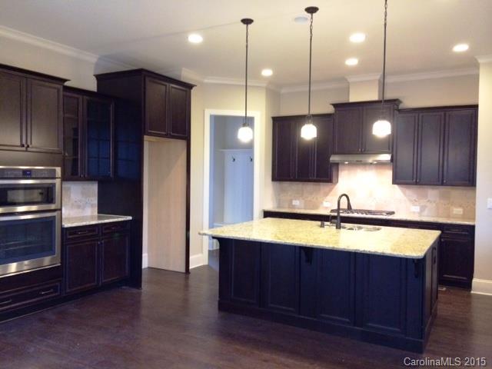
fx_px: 426
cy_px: 184
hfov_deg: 60.0
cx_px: 246
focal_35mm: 30
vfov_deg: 46.8
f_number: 2.2
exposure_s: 1/30
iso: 250
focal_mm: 4.12
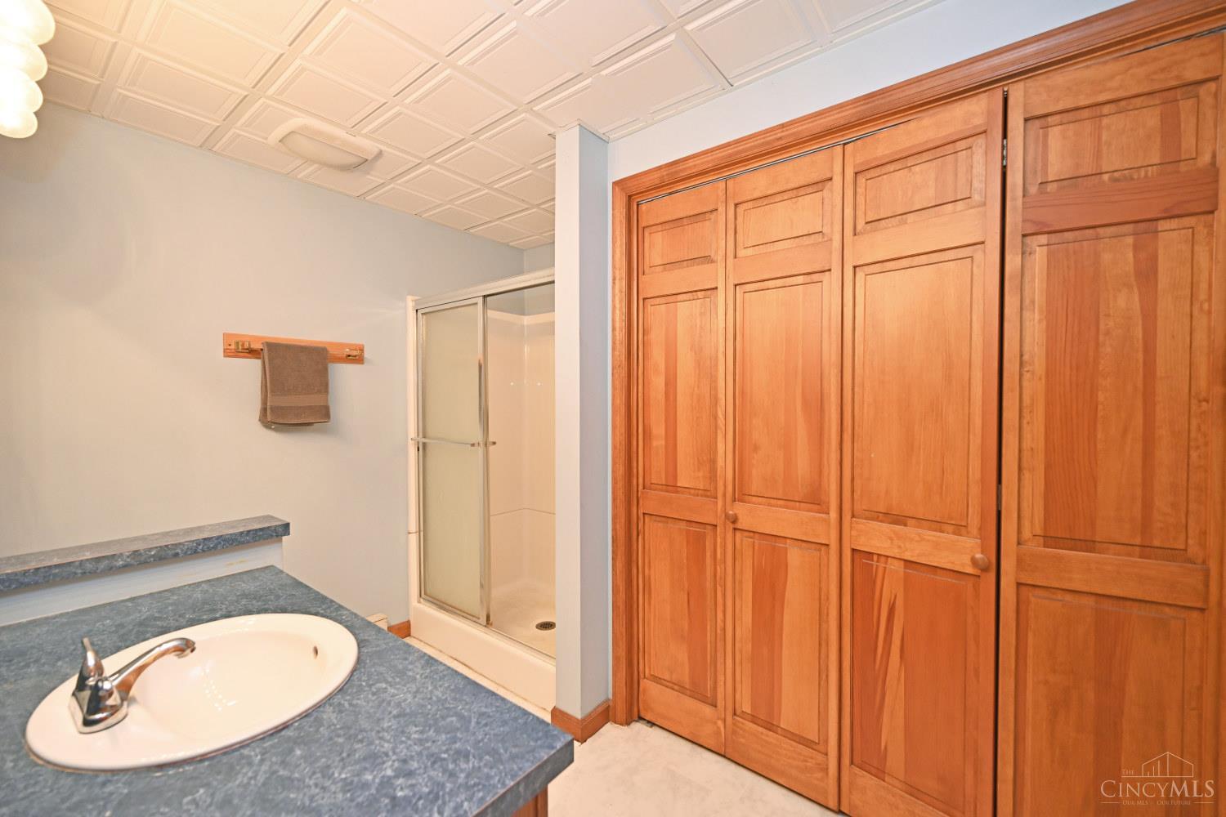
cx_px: 613
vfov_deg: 81.2
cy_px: 408
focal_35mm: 14
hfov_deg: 104.3
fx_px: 477
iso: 720
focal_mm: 14
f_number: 4
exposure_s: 1/60
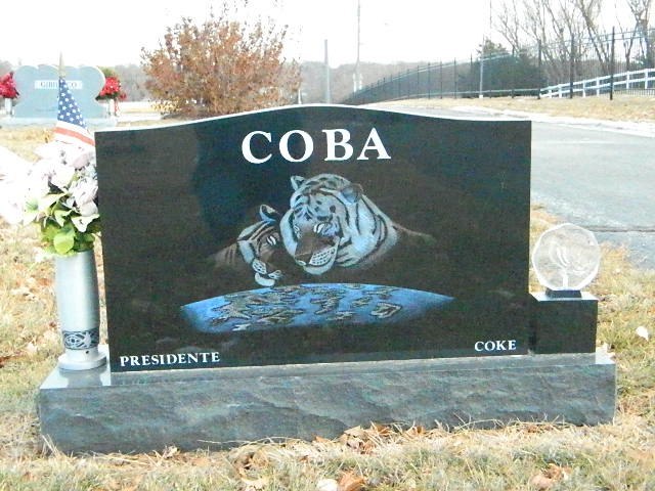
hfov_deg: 40.4
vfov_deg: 30.9
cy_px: 246
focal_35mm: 47
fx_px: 889
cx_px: 328
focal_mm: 8.4
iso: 6400
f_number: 10.2
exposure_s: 1/800
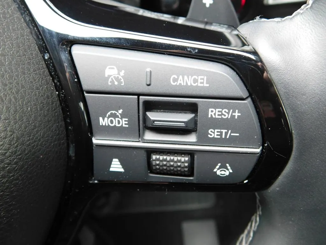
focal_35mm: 36
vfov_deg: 39.7
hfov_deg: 51.4
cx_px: 163
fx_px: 339
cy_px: 122
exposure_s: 1/30
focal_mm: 6.3
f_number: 3.5
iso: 250
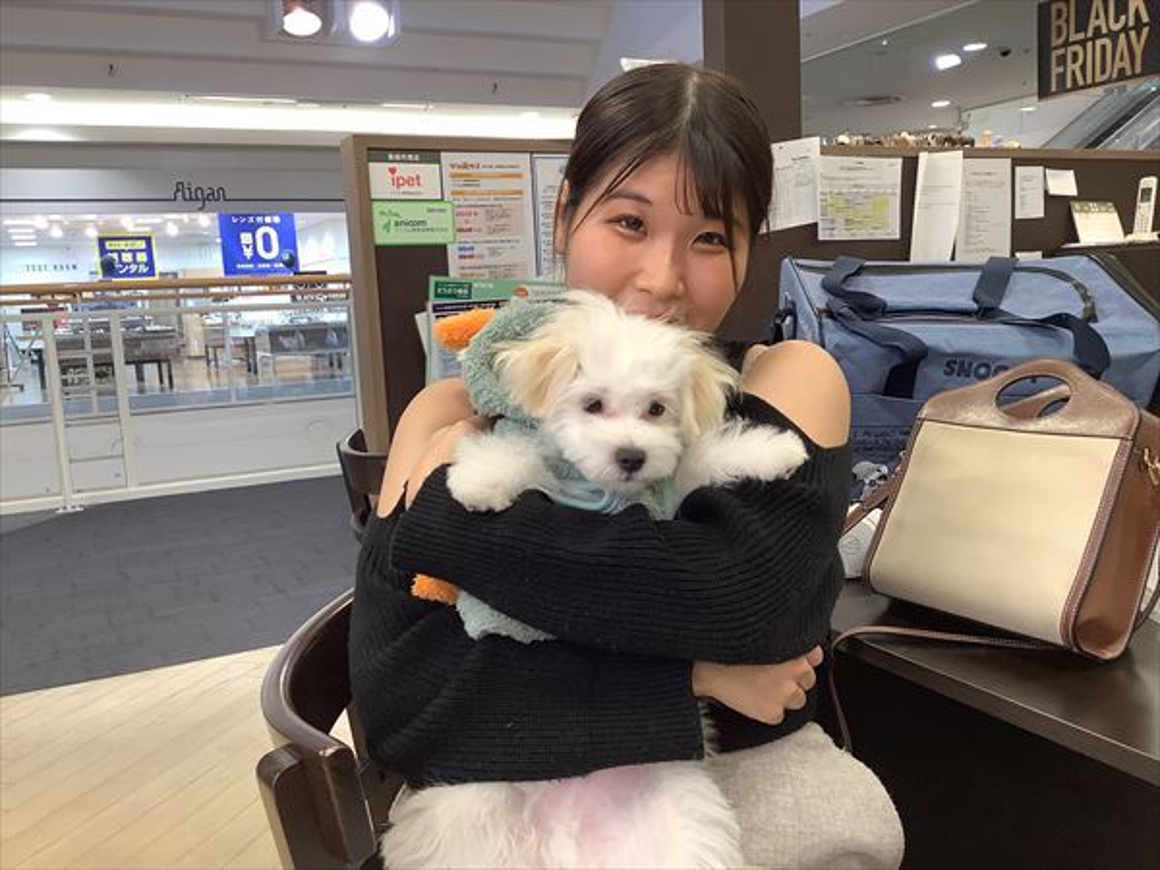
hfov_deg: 58.4
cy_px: 435
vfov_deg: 45.4
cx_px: 580
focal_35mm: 31
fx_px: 1039
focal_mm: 3.3
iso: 80
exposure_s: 1/50
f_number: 2.4
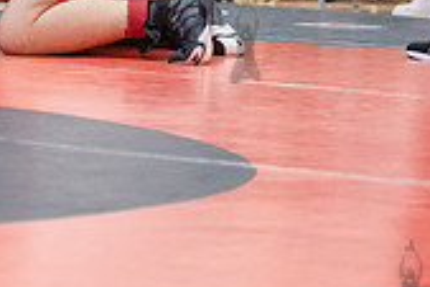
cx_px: -84
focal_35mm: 274
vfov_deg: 5.0
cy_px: -85
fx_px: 3276
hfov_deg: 7.4
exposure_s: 1/400
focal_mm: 80
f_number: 3.5
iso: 4000
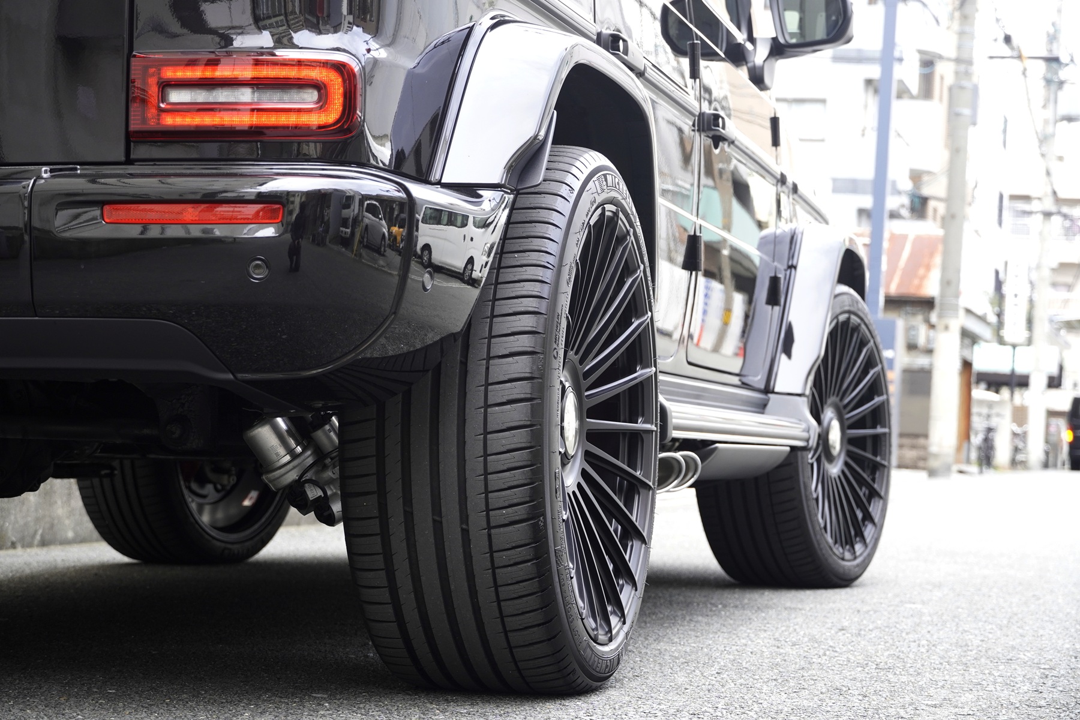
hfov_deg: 25.5
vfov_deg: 17.2
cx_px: 540
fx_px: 2385
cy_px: 360
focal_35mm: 80
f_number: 5.6
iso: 320
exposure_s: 1/100
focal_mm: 53
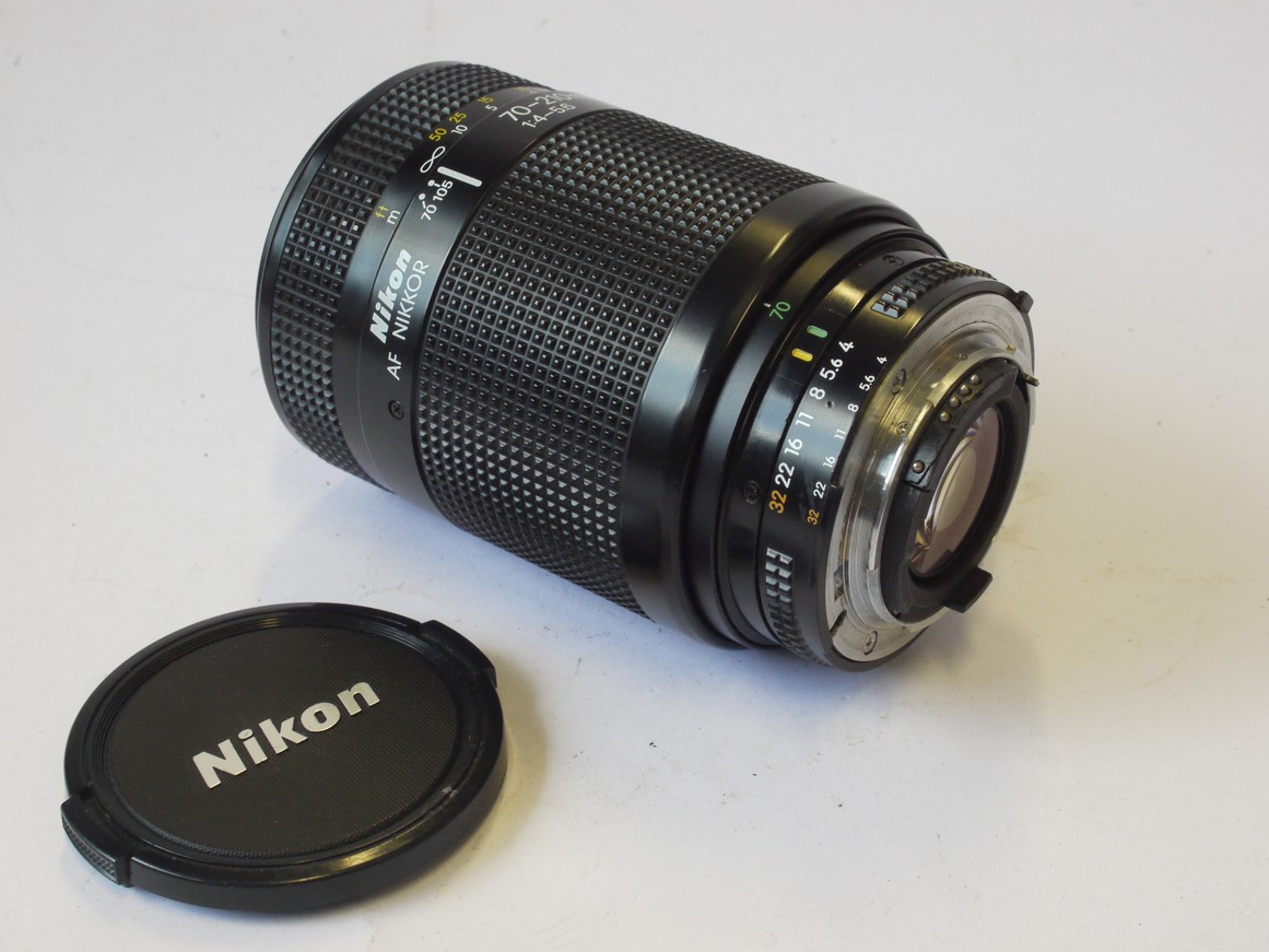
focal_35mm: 62
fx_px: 2273
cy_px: 480
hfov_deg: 31.2
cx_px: 639
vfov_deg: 23.7
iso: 800
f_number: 10
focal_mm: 30
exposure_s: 1/50
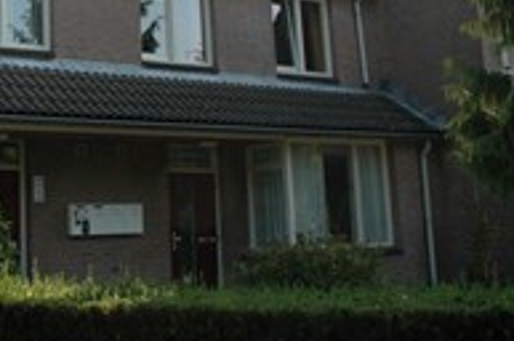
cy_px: 53
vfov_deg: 23.6
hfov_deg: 33.1
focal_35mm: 56
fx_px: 798
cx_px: 13
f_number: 7.1
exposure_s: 1/200
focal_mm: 18
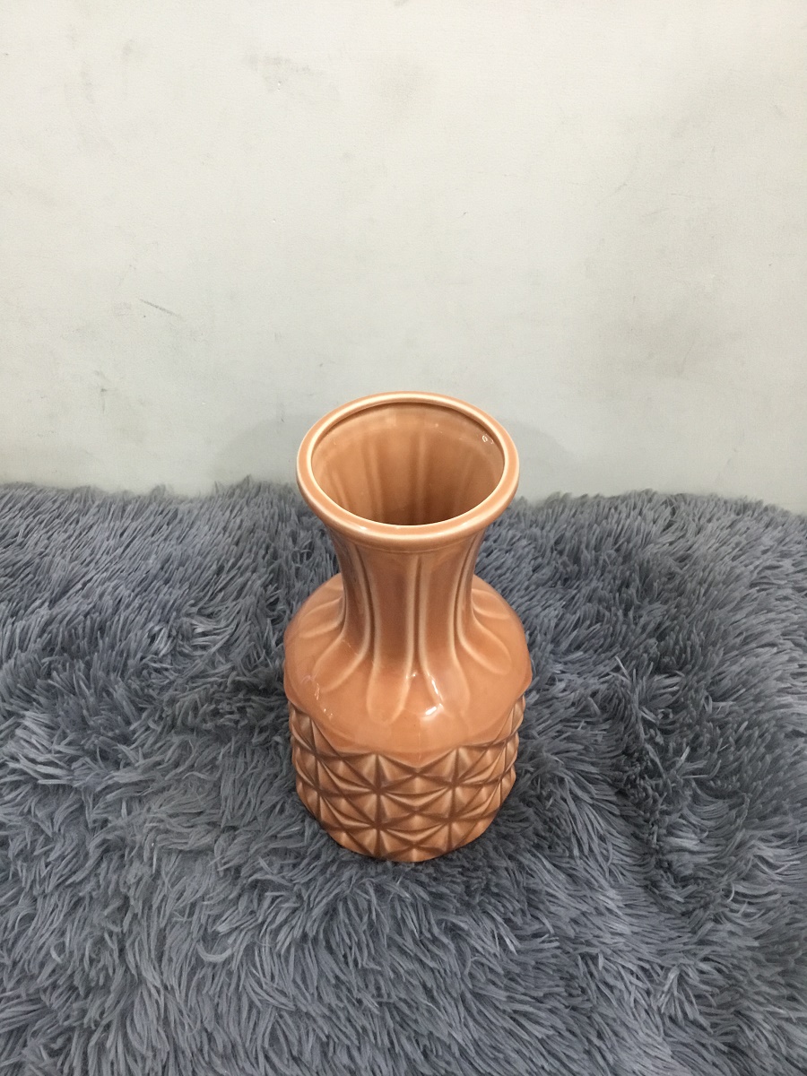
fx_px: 964
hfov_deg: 45.4
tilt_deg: -45.7
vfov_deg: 58.4
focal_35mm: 31
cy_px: 538
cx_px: 404
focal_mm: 3.3
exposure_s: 1/33
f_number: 2.4
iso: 160
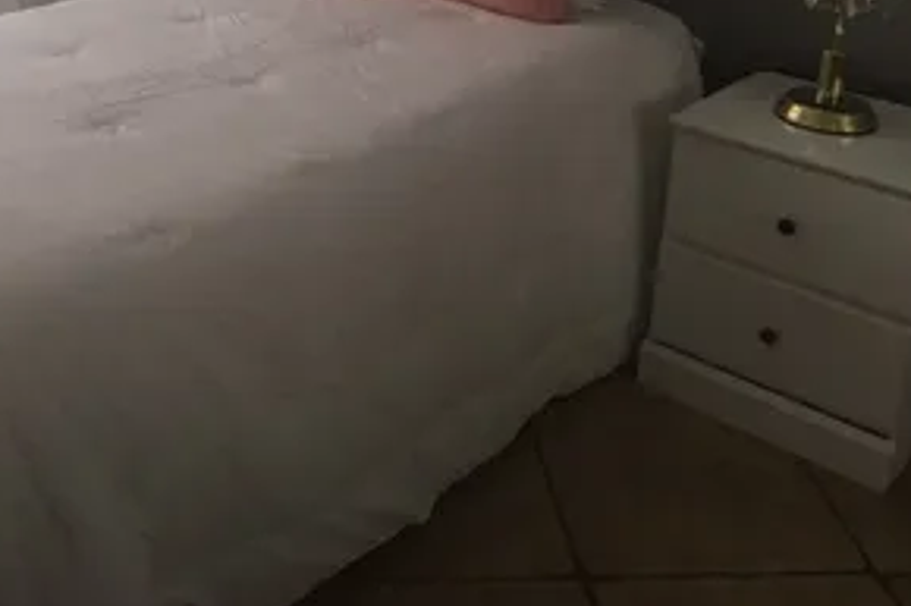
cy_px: 50
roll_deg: -3.6
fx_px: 1265
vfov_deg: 26.0
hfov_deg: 39.4
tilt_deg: -18.3
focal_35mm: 50
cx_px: 355
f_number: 2.2
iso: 25
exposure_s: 1/30
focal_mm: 4.2
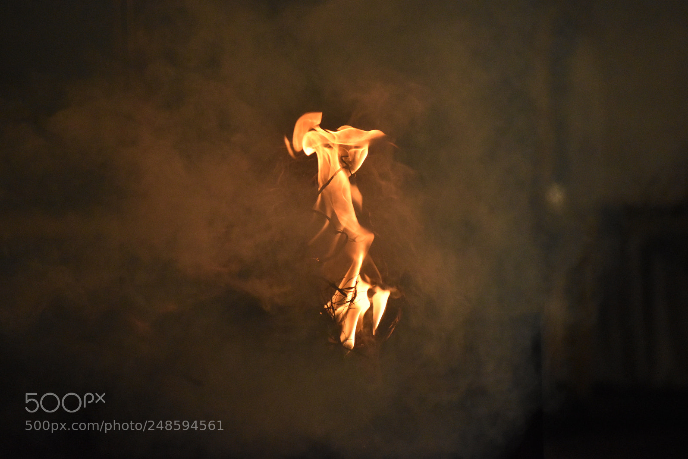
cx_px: 343
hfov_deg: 5.5
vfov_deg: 3.7
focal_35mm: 376
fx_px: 7187
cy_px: 230
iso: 4000
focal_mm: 250
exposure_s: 1/640
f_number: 6
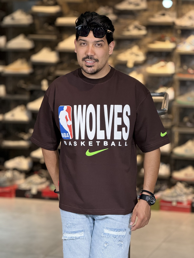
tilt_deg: -6.0
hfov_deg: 12.3
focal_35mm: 120
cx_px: 97
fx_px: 897
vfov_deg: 16.4
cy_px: 129
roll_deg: -1.0
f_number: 2.8
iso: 200
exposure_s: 1/100
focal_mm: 15.66
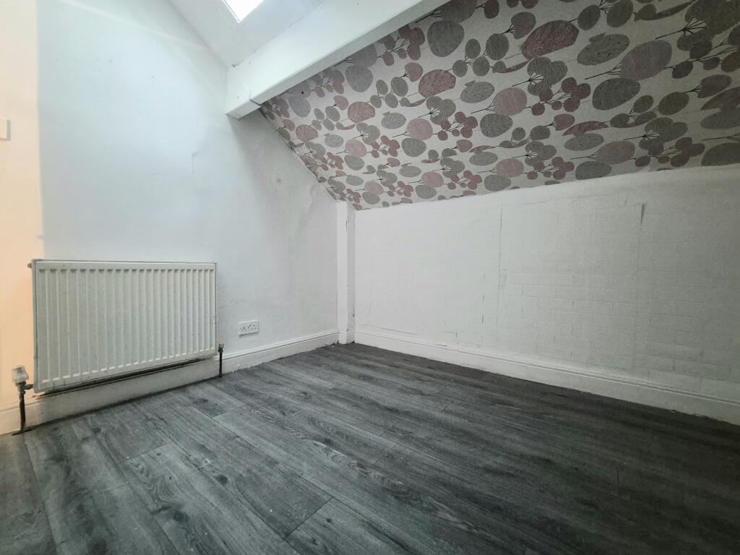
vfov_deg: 89.9
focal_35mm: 13
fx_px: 278
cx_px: 370
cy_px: 278
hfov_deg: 106.2
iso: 1600
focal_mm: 2.2
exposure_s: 1/33
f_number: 2.2
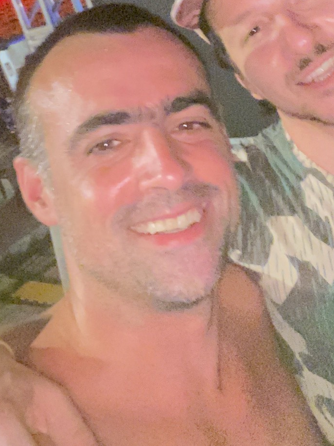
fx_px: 669
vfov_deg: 35.7
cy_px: 96
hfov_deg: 27.9
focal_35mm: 52
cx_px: 222
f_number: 2.2
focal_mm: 2.71
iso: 2000
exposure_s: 1/16
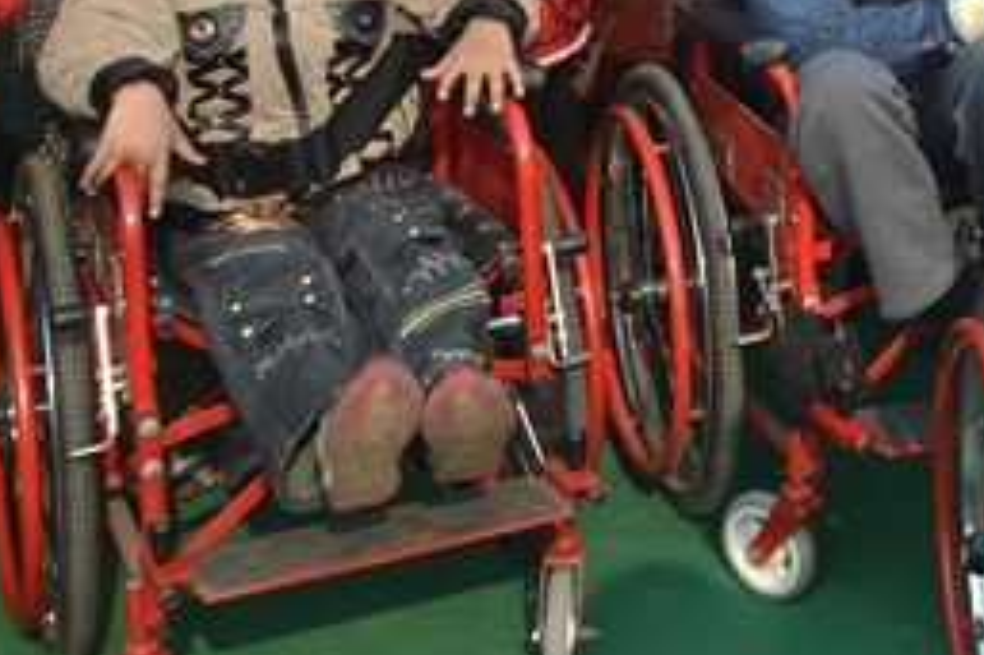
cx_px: 1290
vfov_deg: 15.0
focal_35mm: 84
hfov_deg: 21.7
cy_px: -347
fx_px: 2294
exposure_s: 1/160
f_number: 6.3
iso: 100
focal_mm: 18
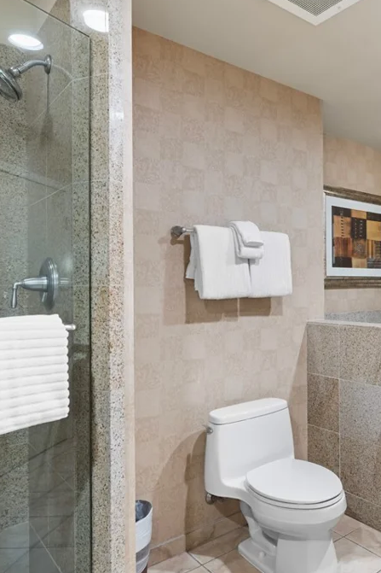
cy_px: 286
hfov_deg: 41.4
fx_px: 461
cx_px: 343
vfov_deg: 63.7
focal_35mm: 29
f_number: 8
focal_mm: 19
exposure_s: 1/13
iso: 400
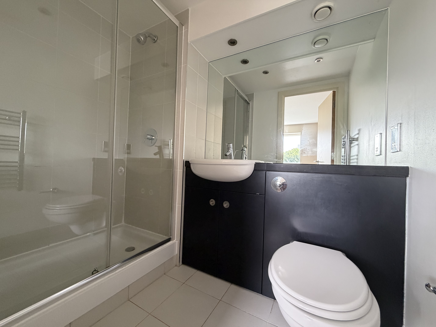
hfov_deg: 102.1
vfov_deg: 85.7
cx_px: 218
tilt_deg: +1.8
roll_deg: -1.6
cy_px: 164
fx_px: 176
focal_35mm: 14
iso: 320
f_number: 2.2
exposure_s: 1/66
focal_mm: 2.22
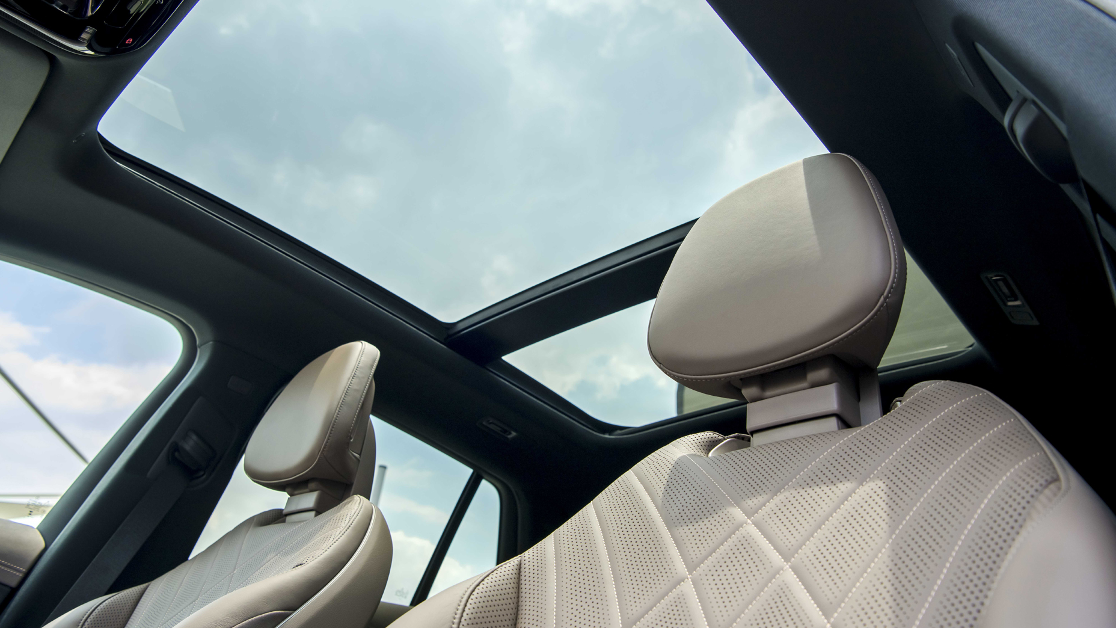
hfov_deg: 71.9
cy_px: 300
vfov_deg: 44.4
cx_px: 547
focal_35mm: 26
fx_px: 769
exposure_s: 1/250
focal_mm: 24
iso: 200
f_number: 5.6
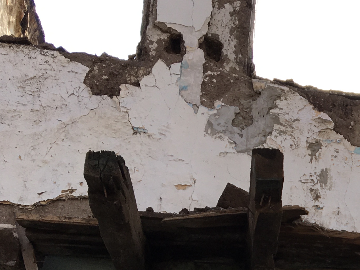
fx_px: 884
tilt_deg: +17.5
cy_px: 350
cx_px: 504
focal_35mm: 85
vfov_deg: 16.4
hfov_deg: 20.4
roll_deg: +0.6
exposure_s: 1/725
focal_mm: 4.15
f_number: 2.2
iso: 25
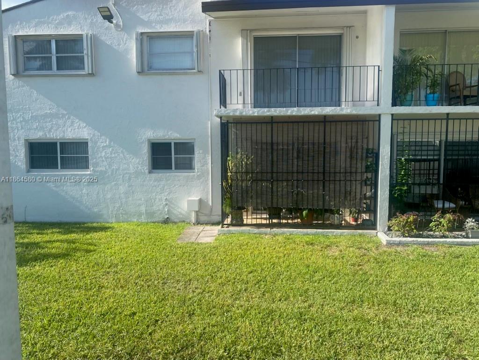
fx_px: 360
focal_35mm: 26
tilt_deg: -5.8
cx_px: 240
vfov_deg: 53.1
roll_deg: +1.1
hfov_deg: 67.3
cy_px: 180
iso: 32
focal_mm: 4.25
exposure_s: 1/1484
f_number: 1.8
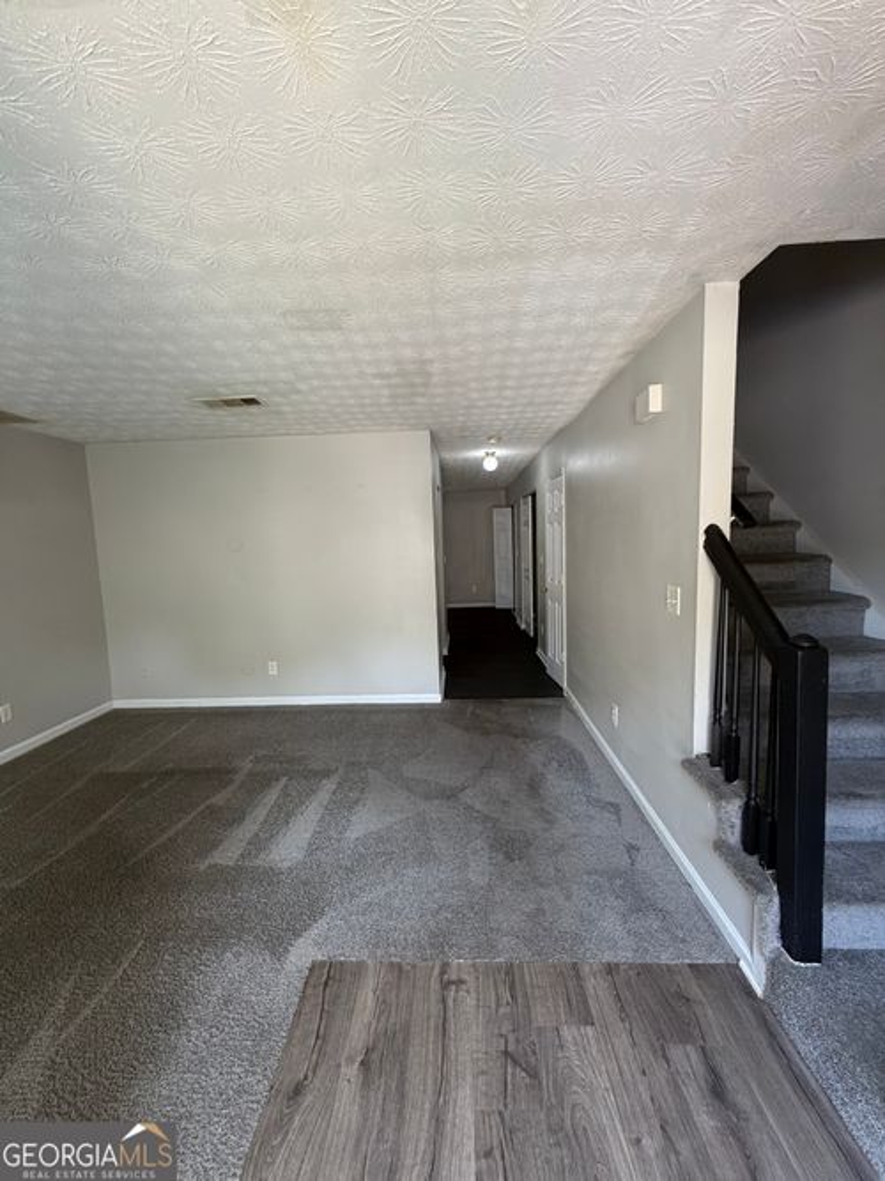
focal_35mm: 14
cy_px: 590
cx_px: 442
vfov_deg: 102.1
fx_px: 477
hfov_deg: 85.7
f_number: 2.2
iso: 200
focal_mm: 2.22
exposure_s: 1/121
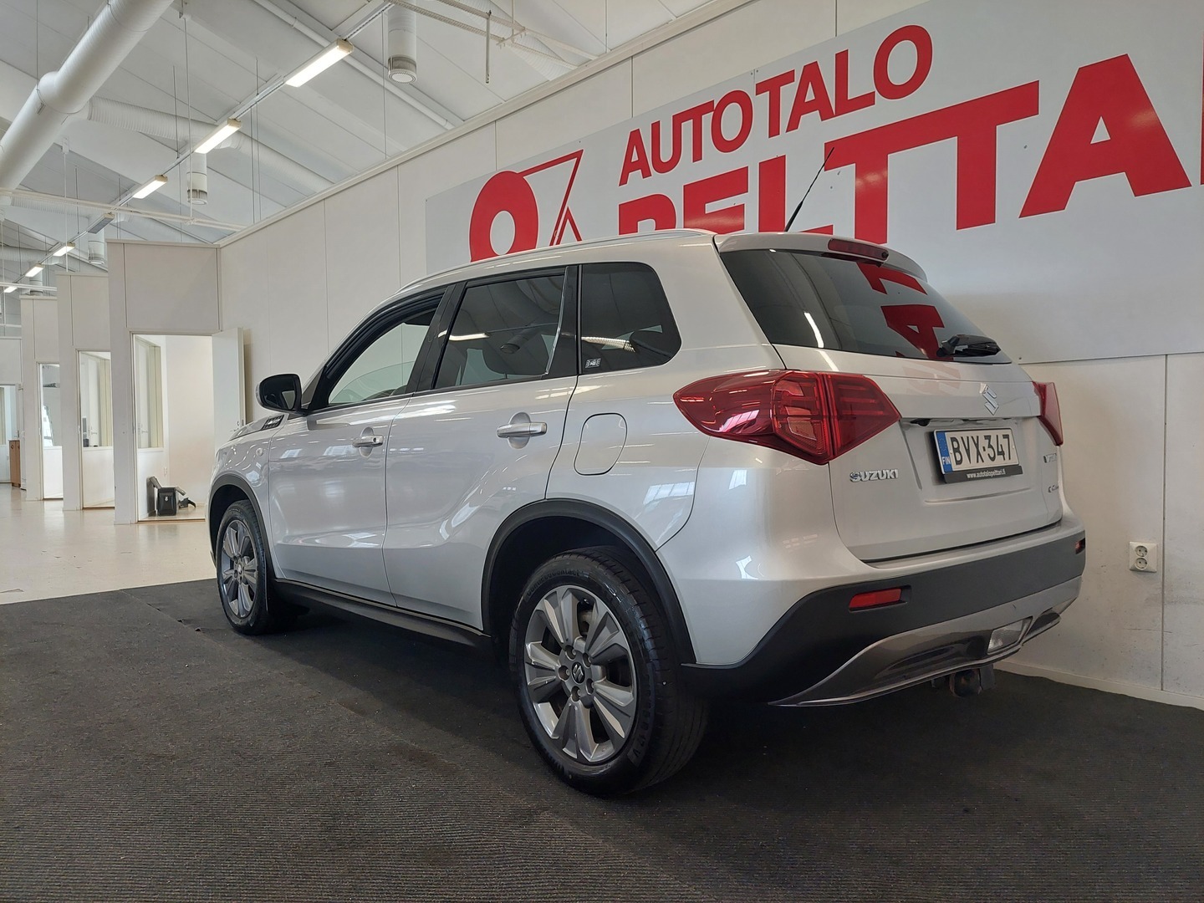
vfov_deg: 54.9
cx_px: 602
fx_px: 870
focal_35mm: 25
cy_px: 452
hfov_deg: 69.4
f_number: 1.8
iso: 80
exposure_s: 1/50
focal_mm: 5.23
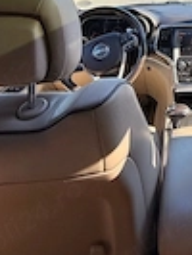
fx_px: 310
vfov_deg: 35.6
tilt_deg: +1.8
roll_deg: +1.5
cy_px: -48
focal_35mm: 42
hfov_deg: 30.9
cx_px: 207
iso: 64
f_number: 2.2
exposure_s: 1/312
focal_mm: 2.22
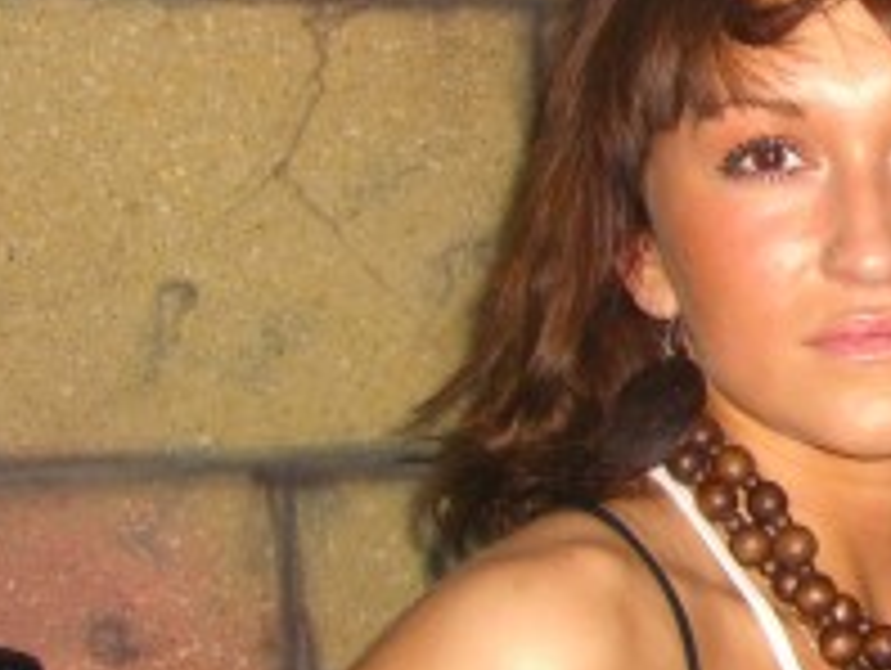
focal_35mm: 115
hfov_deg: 15.9
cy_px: 216
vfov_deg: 12.9
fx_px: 2964
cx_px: 1287
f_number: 2.8
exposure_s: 1/60
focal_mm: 7.9
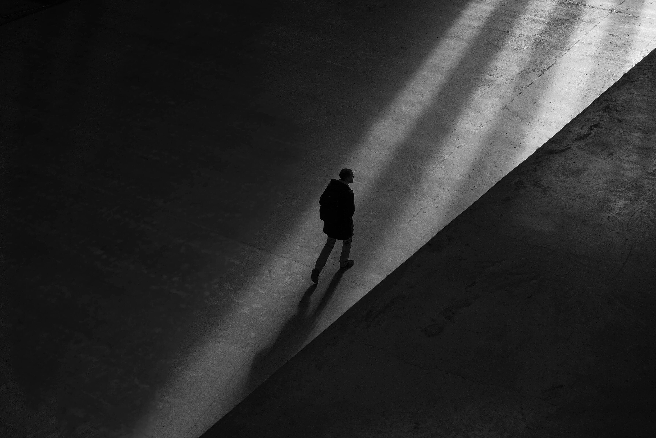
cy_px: 219
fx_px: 911
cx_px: 328
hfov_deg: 39.6
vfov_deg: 27.0
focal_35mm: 50
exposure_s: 1/100
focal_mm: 50
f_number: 16
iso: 200
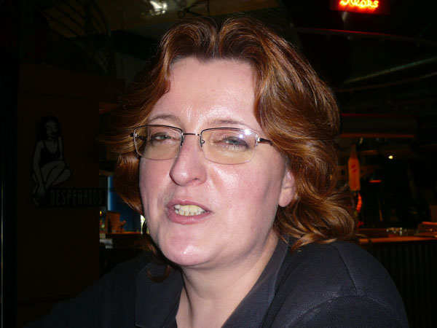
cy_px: 164
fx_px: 492
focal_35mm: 39
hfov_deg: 47.9
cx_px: 218
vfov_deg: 36.8
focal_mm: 5.2
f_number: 2.9
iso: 100
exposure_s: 1/30
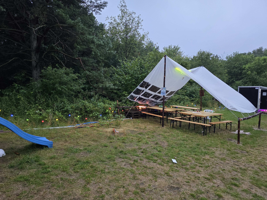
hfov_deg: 73.9
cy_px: 100
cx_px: 134
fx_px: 177
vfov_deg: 58.9
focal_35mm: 23
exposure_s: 1/50
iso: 320
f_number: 1.7
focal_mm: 6.3
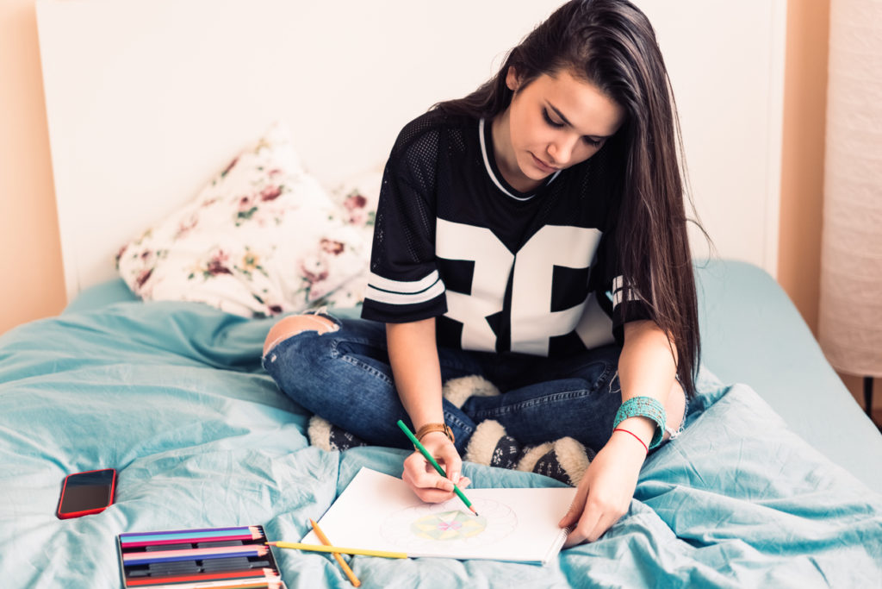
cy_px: 294
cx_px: 441
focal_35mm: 55
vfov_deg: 24.6
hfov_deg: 36.2
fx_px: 1348
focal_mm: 55
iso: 400
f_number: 1.8
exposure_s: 1/100
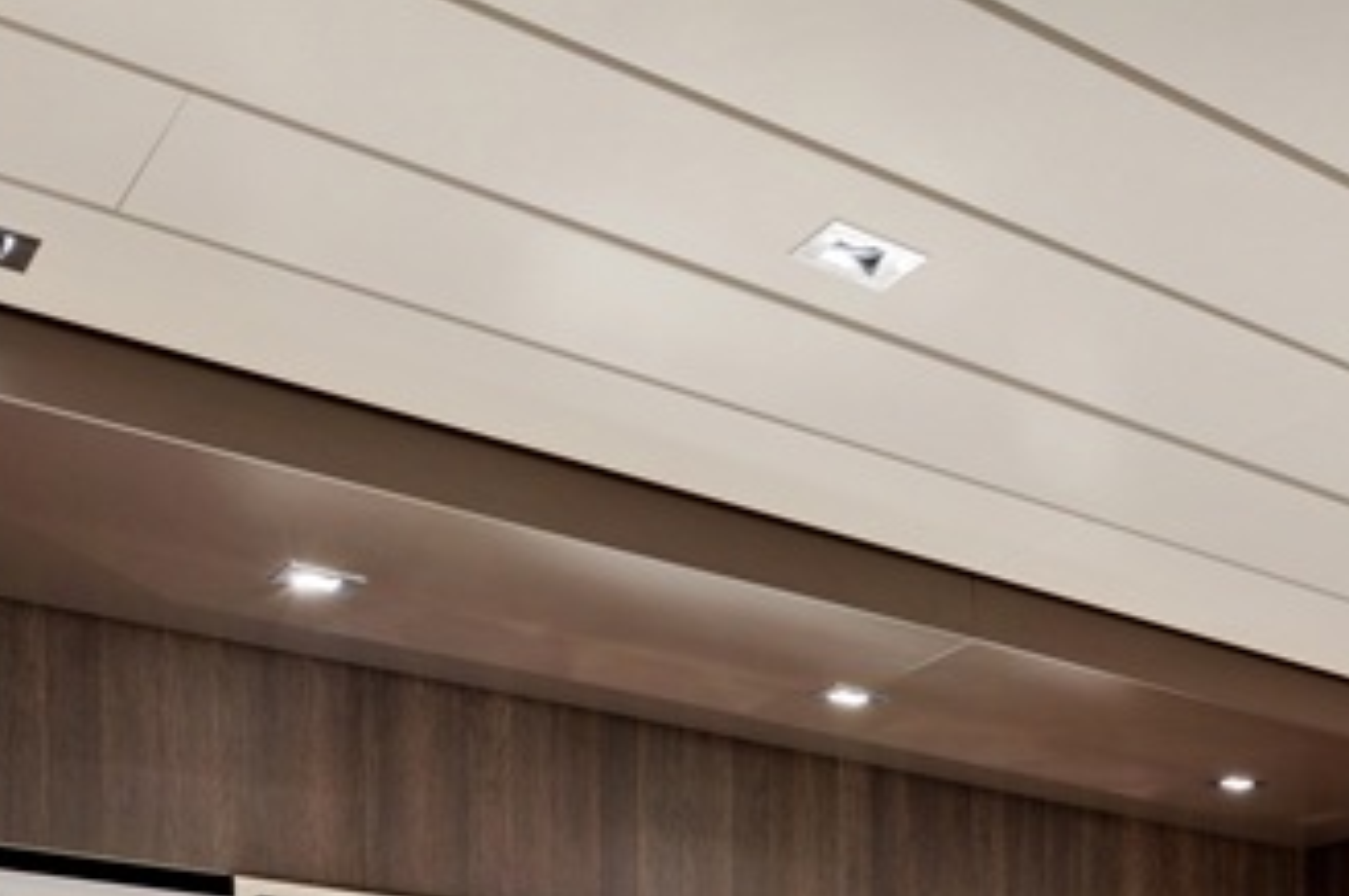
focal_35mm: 58
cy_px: 1360
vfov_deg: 20.0
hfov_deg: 30.4
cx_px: 1534
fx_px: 2171
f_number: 11
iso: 200
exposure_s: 1/3
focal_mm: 19
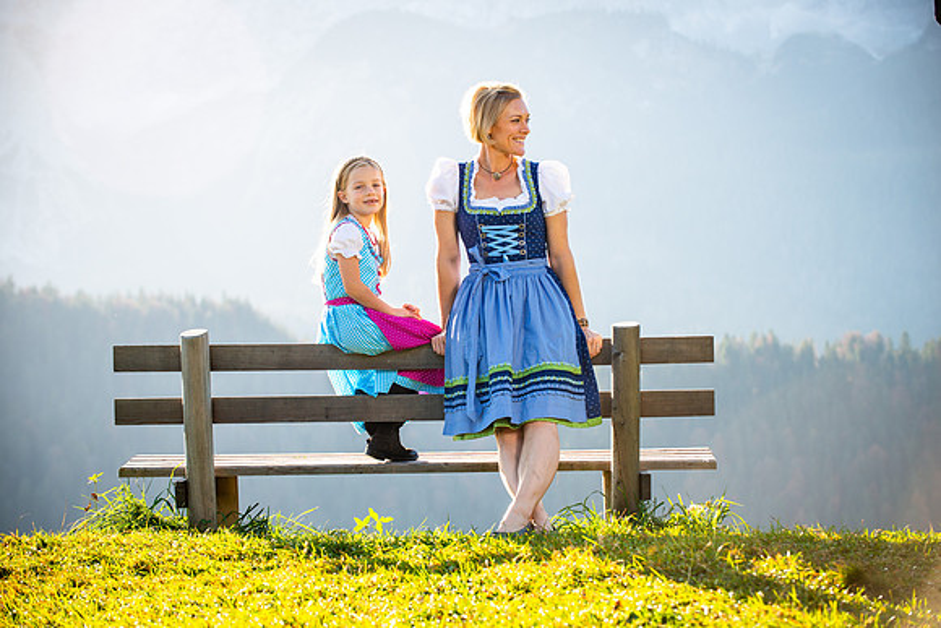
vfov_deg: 12.5
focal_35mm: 110
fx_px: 2876
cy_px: 314
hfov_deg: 18.6
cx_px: 470
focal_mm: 110
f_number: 6.3
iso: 100
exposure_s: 1/250
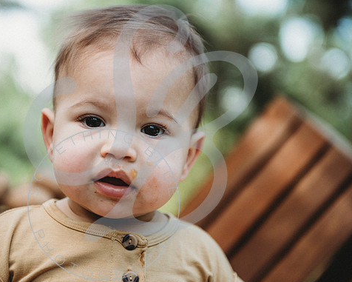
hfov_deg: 23.8
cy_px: 142
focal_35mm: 80
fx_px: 834
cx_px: 141
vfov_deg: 19.2
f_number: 2.8
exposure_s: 1/320
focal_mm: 70
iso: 100
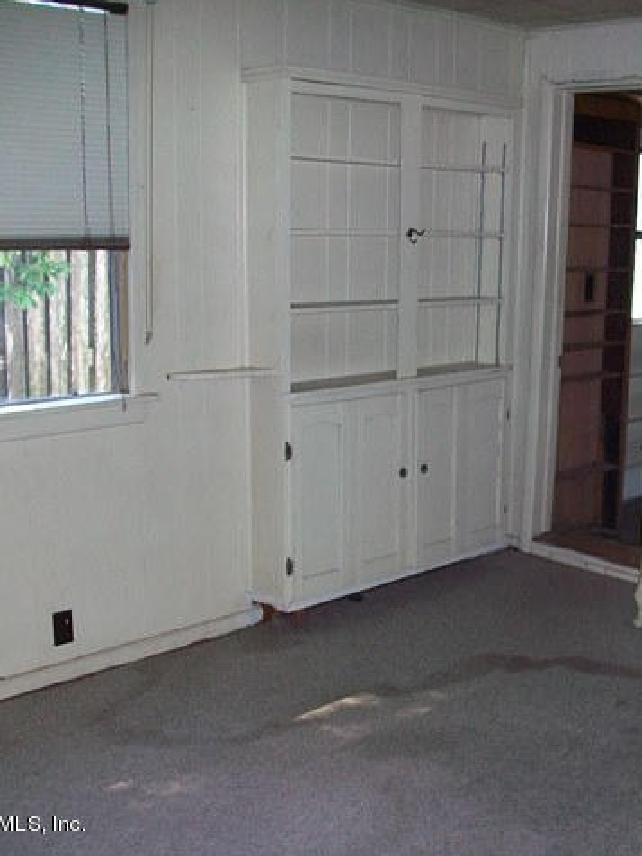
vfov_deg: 43.9
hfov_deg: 33.2
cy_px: 428
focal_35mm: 43
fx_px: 1063
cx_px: 446
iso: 160
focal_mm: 5.7
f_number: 2.8
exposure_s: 1/60
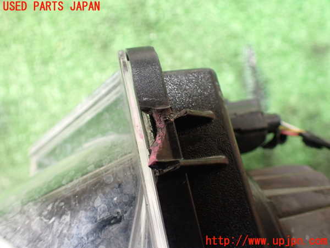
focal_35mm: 30
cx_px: 165
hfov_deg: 60.0
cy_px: 124
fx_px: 286
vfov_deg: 46.8
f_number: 2.3
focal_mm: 5.4
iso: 800
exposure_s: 1/125
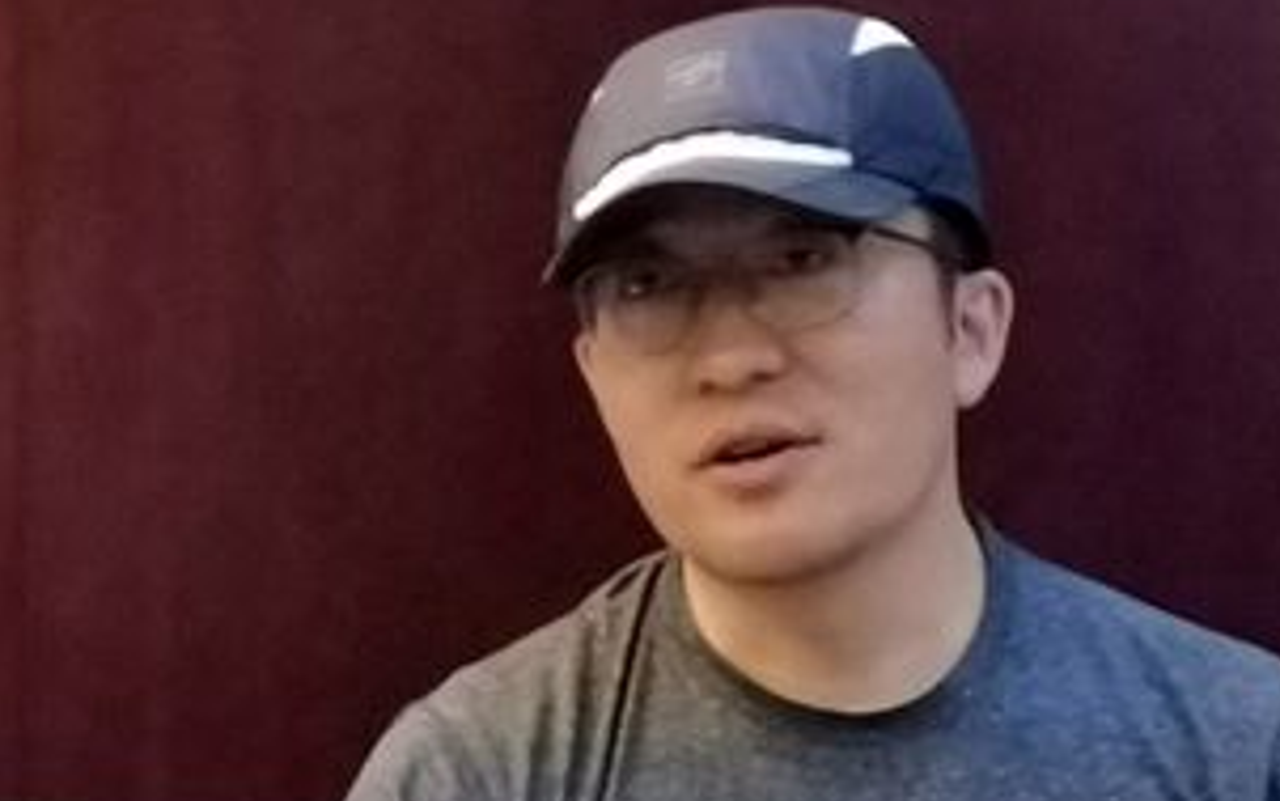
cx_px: 818
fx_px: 5653
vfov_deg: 8.1
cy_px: 767
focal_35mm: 162
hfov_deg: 12.9
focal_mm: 4.75
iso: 800
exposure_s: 1/24
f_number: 1.8
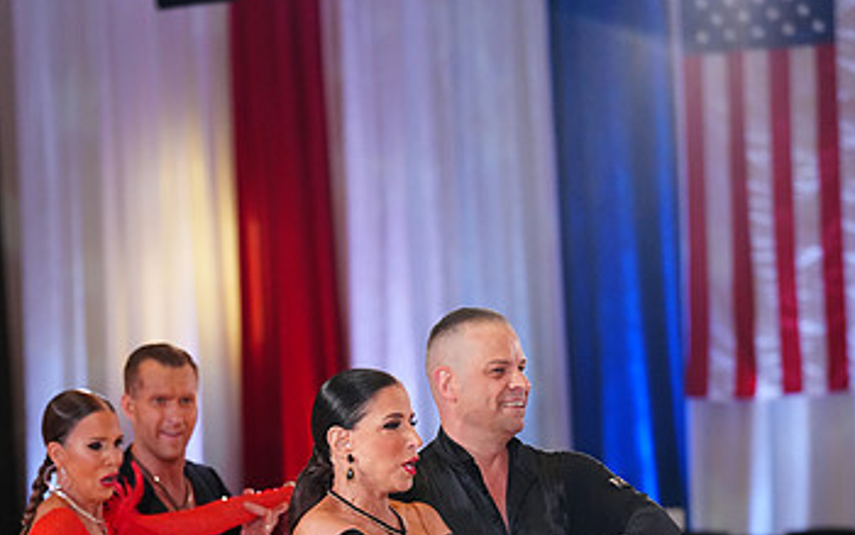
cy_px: 674
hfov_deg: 12.0
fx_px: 4056
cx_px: 434
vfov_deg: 7.5
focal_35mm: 174
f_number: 3.2
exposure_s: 1/640
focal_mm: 103
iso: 3200
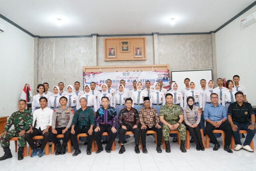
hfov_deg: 63.6
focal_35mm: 29
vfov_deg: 45.0
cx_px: 128
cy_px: 86
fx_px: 206
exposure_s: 1/100
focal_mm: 29
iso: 8000
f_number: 8
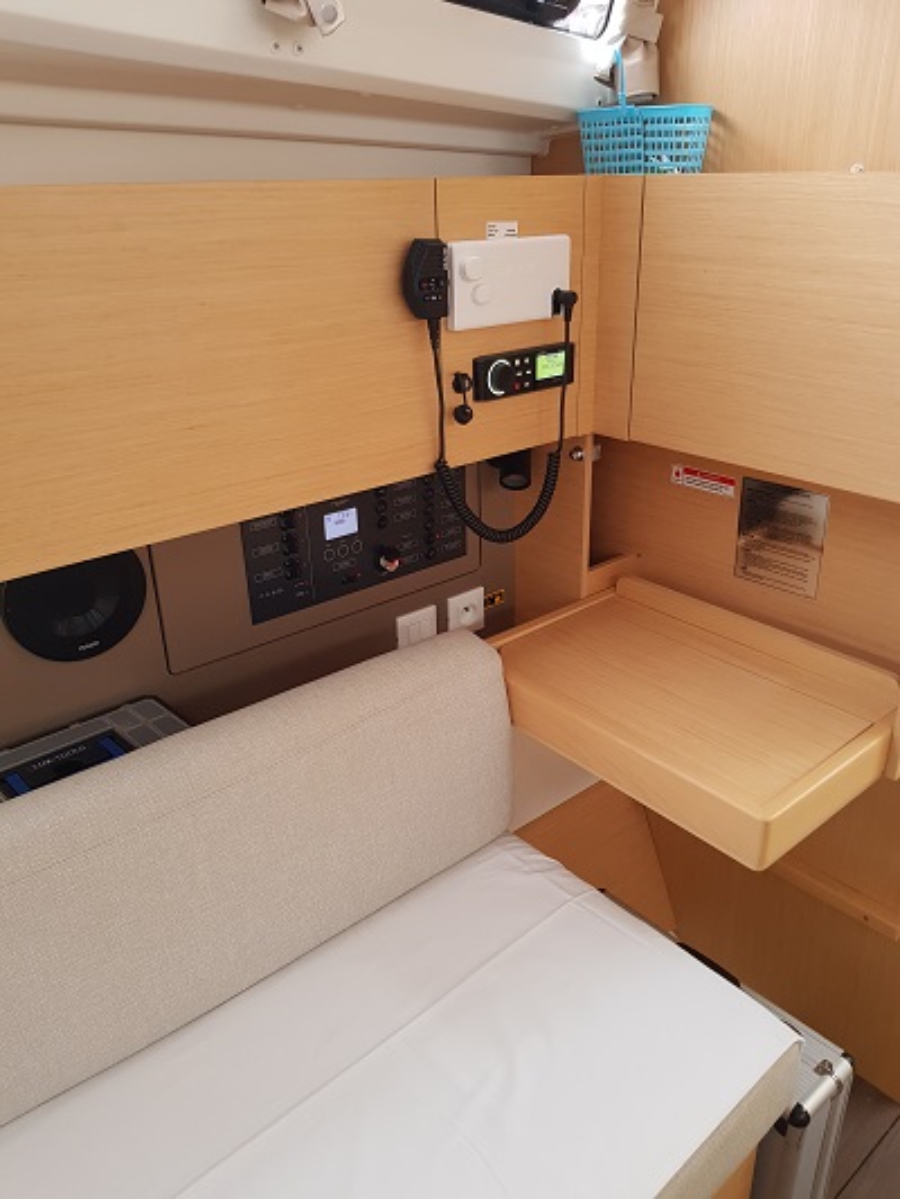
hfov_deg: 53.1
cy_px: 600
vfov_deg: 67.3
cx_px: 450
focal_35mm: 26
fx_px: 901
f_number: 1.7
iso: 80
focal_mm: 4.2
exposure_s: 1/50
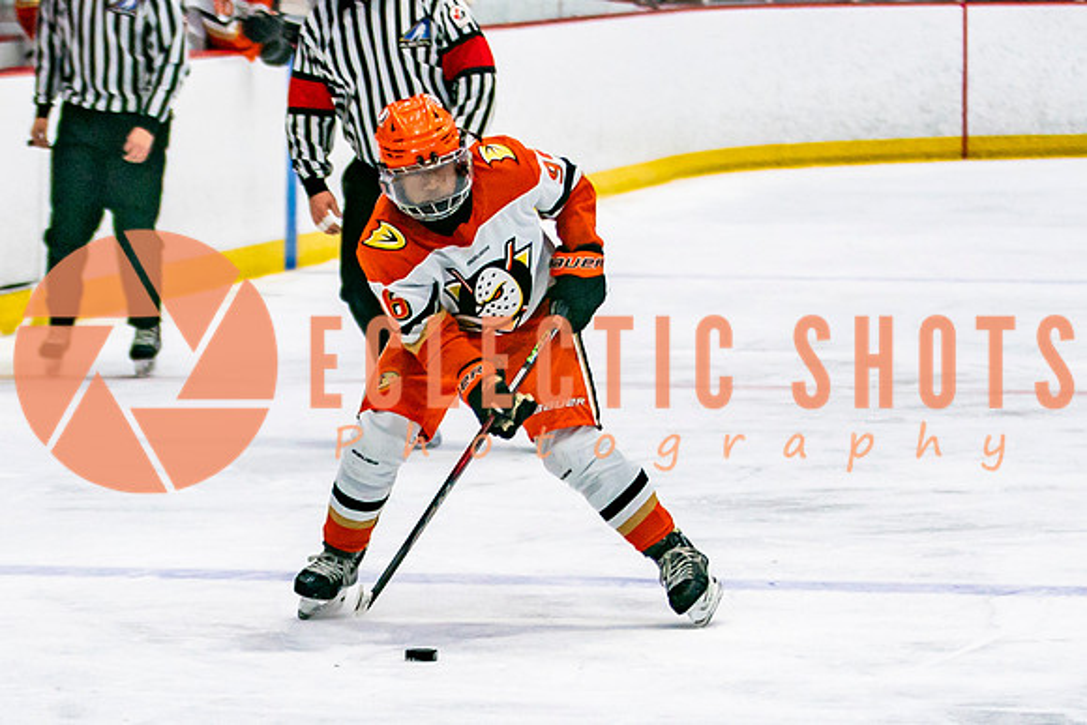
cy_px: 647
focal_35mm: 270
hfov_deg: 7.6
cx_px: 456
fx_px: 8144
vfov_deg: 5.1
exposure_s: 1/640
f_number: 2.8
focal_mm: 90
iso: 500
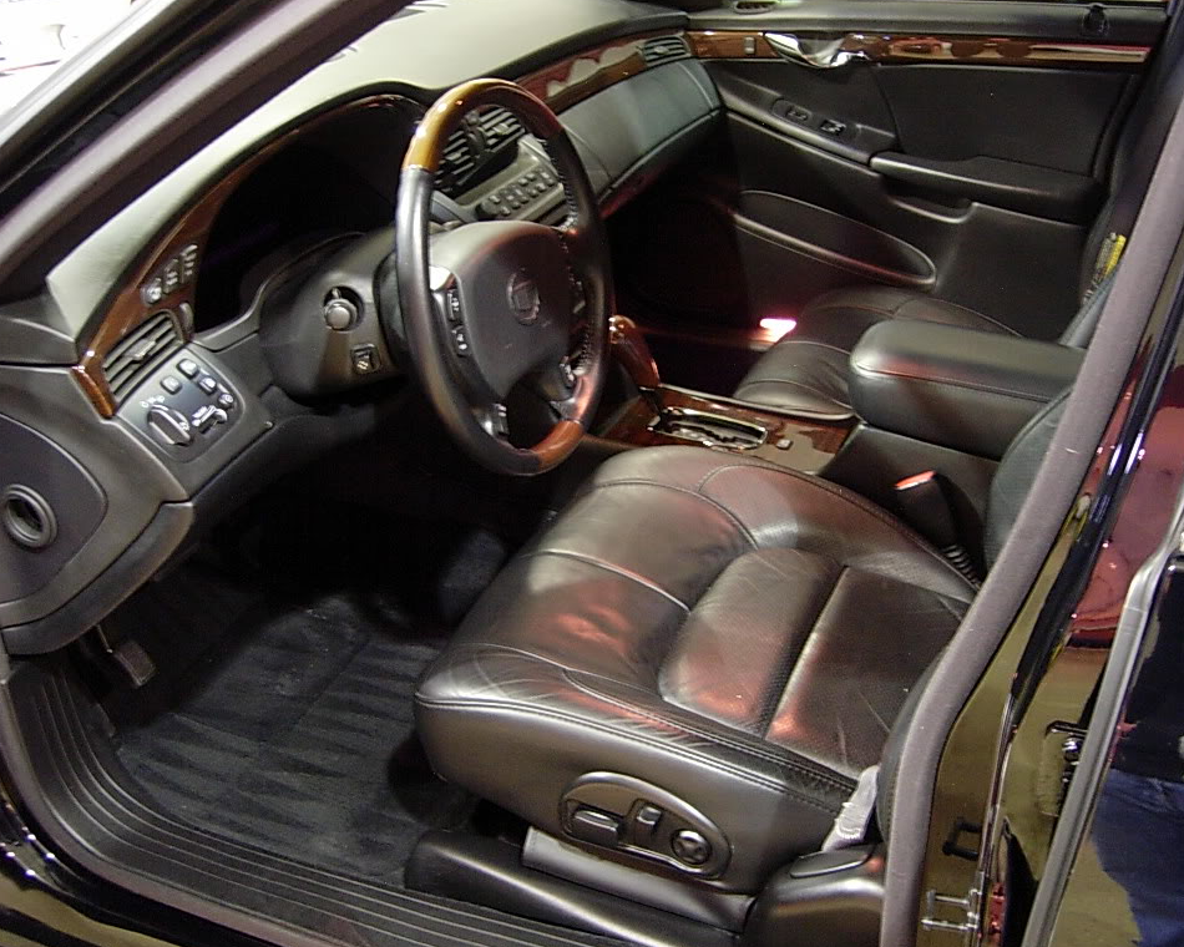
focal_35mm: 40
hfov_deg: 45.8
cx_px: 618
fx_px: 1402
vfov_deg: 37.3
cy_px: 474
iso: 200
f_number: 2.8
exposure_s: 1/2.4
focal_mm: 7.8
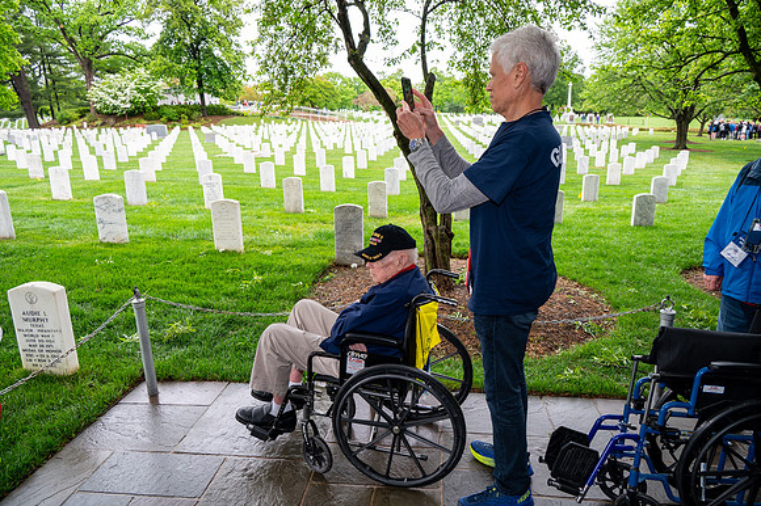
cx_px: 380
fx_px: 507
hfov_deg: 73.8
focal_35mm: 24
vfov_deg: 53.1
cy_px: 253
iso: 560
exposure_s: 1/100
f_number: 6.3
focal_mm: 24
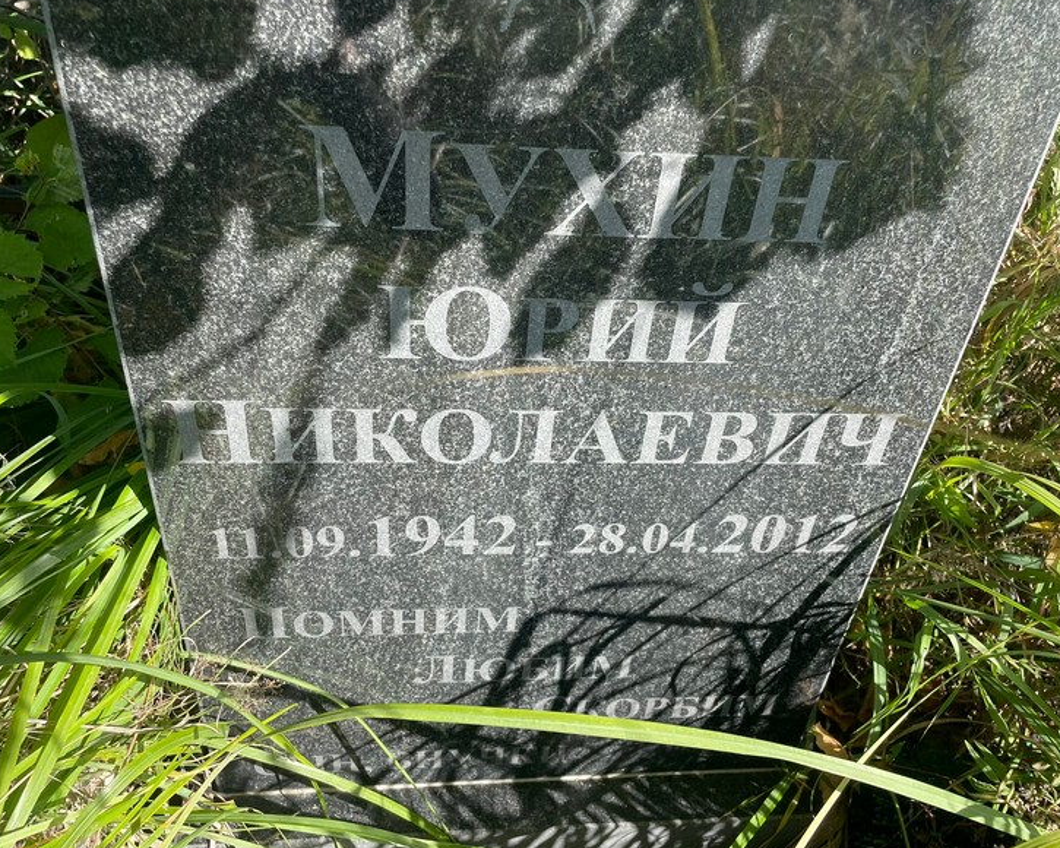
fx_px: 878
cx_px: 525
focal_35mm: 28
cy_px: 428
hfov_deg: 62.2
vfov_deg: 51.5
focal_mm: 4.2
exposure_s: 1/824
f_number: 1.6
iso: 32
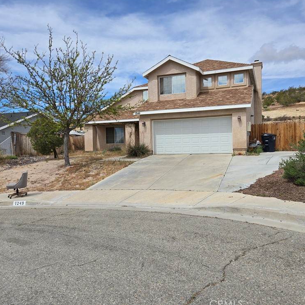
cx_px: 167
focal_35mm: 28
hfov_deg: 57.2
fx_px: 279
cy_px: 152
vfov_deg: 57.3
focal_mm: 5.4
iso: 25
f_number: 1.8
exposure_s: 1/3084
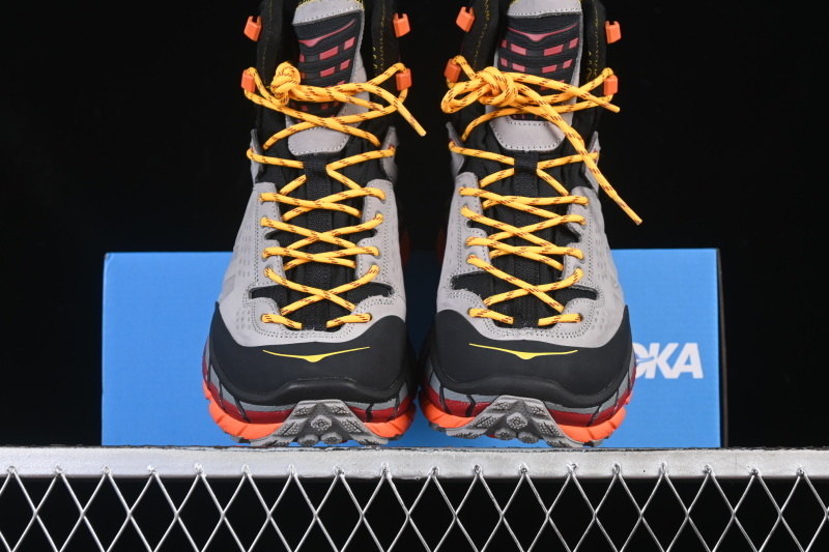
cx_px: 414
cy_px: 276
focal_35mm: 75
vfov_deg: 18.2
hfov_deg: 27.0
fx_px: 1727
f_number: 6.3
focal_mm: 50
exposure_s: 1/60
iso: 160
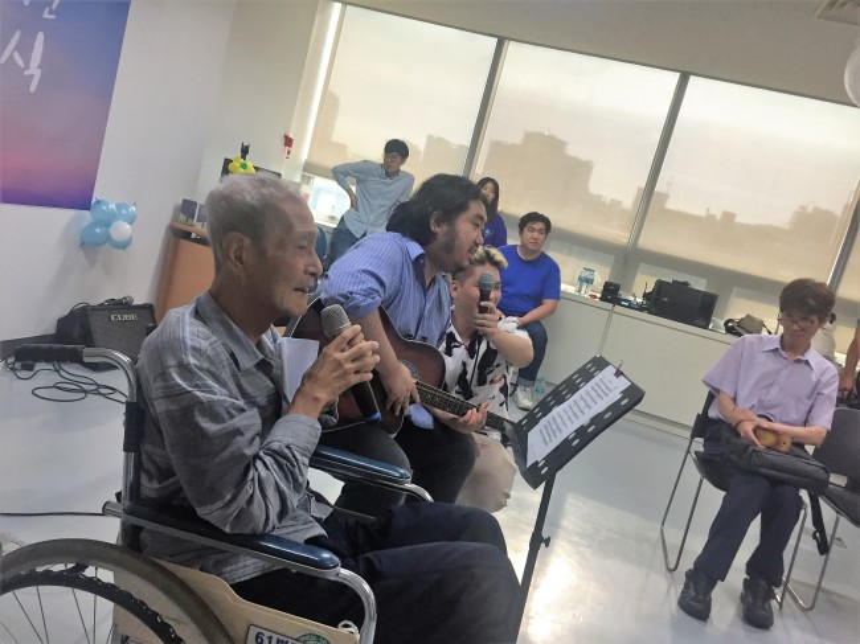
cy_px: 322
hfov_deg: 61.7
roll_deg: -16.2
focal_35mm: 29
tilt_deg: -8.2
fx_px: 720
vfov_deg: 48.2
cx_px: 430
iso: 40
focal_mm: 4.15
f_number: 2.2
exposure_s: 1/30
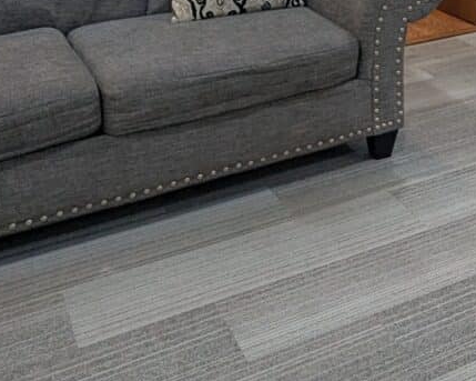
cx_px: 394
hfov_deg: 32.5
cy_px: -112
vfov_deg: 23.9
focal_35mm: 56
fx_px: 789
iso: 82
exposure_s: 1/40
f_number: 2.2
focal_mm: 2.35
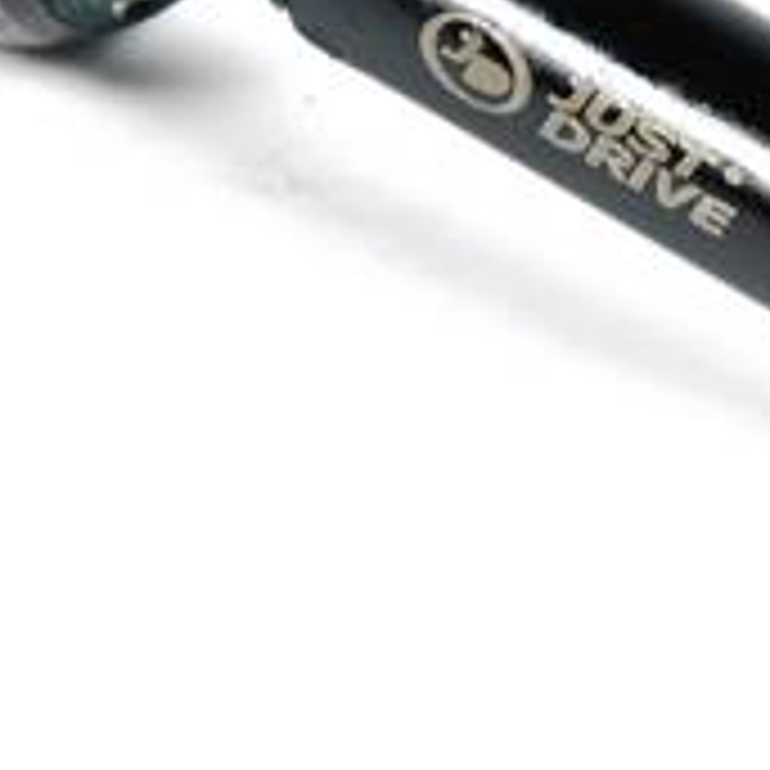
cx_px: 1013
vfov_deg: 3.2
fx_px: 13867
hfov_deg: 3.2
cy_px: 365
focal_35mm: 551
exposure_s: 1/200
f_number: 9
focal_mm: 92
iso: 200
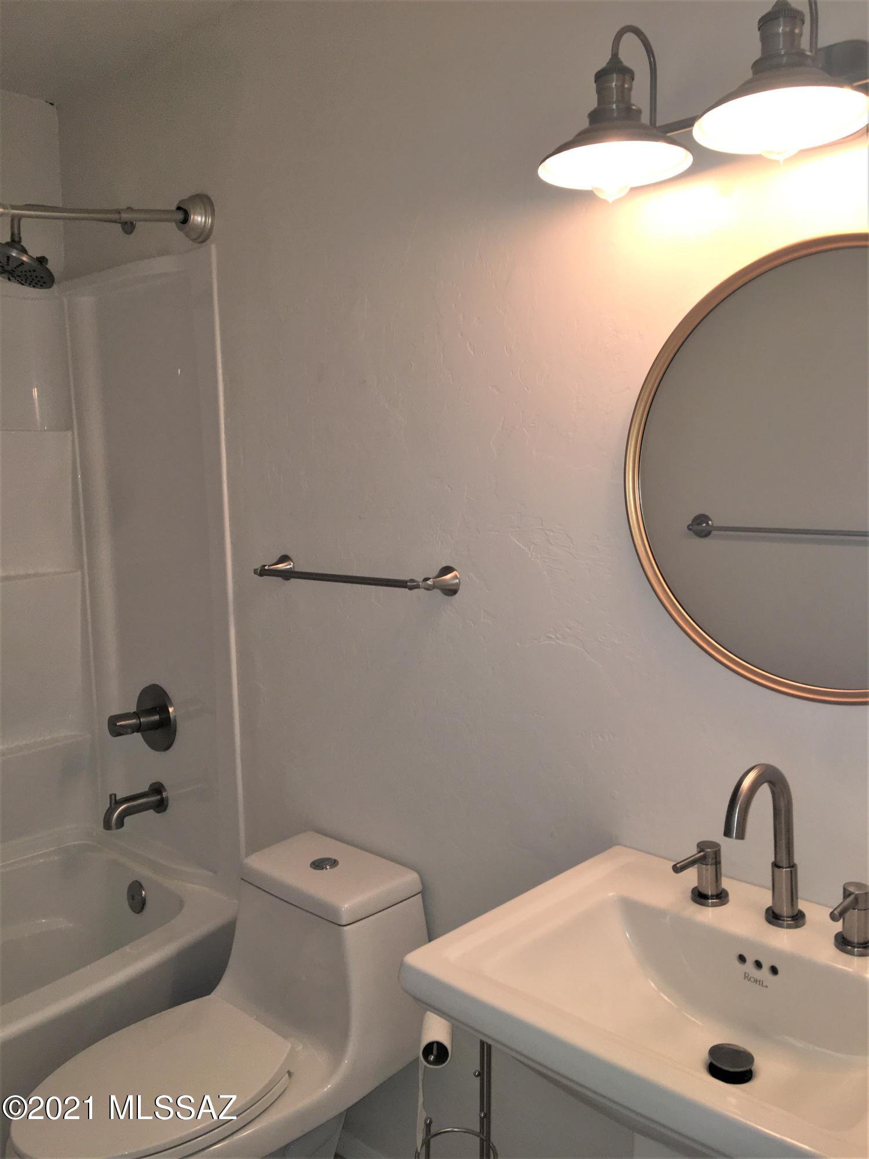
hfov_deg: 48.2
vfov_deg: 61.7
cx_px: 434
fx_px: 971
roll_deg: -0.9
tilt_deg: -5.8
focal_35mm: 29
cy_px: 580
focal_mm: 4.15
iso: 32
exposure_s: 1/30
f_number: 2.2
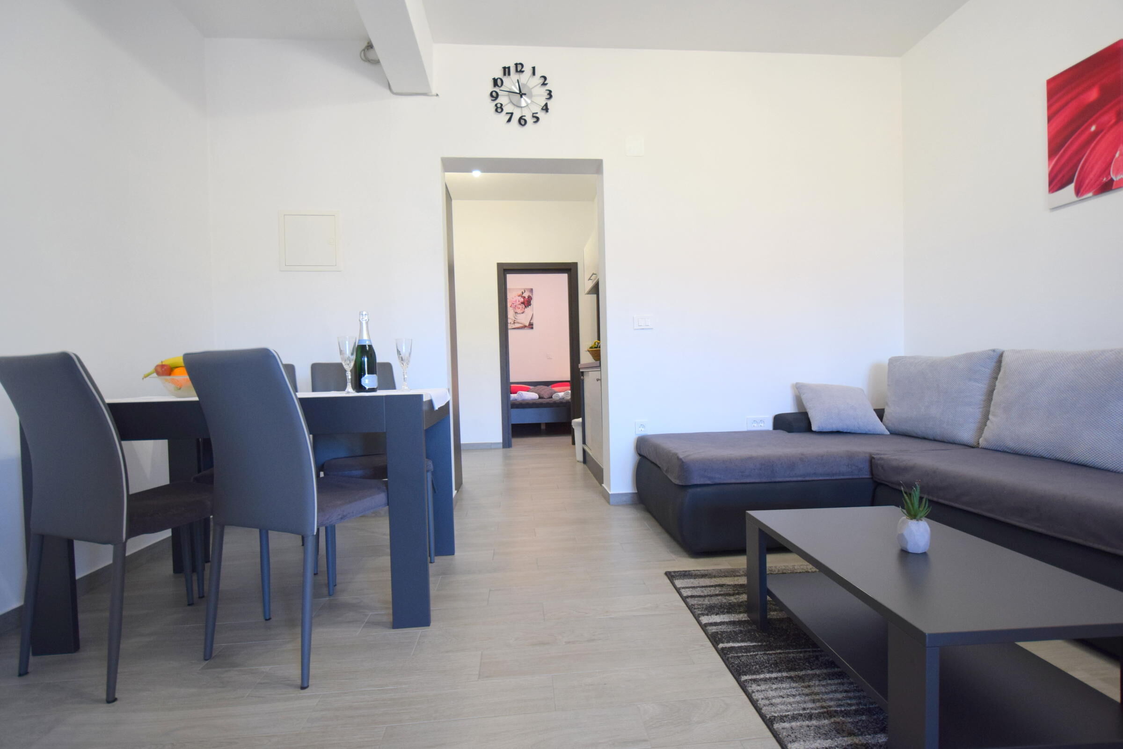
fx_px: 468
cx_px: 562
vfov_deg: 77.3
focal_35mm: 15
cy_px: 374
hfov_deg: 100.4
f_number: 3.5
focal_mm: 10
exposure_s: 1/60
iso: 800
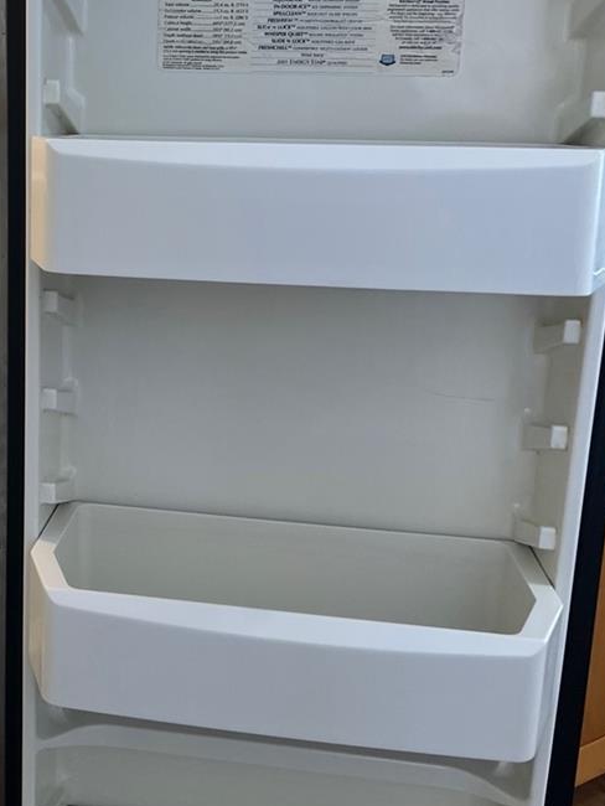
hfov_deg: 29.2
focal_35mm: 48
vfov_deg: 39.5
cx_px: 71
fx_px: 1118
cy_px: 317
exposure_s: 1/120
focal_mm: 5.7
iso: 100
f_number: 1.5
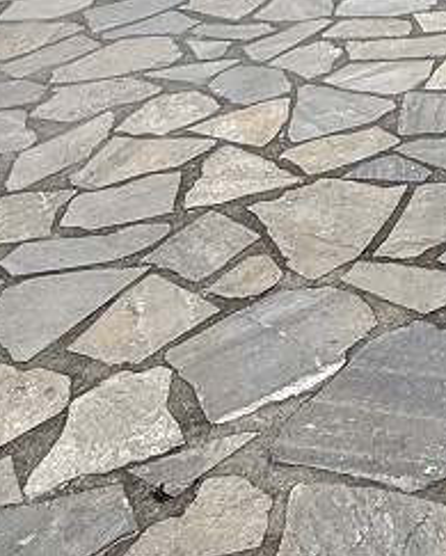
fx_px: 1120
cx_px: 659
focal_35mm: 68
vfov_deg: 21.5
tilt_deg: +0.5
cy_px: -357
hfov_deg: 19.7
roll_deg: +0.8
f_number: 2.2
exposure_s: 1/5618
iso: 50
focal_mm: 2.22
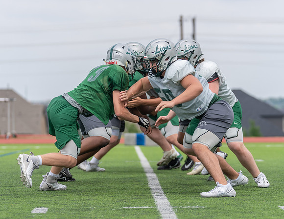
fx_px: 1466
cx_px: 138
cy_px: 112
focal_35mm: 177
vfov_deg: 8.6
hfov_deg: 11.1
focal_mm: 142
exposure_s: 1/1250
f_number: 3.5
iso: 160
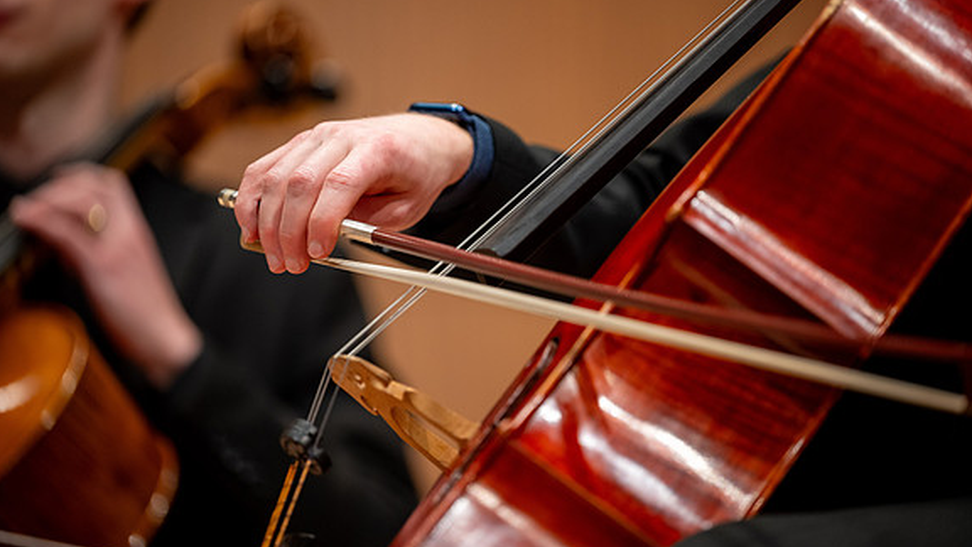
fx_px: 5438
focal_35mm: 211
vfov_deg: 5.8
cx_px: 484
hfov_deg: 10.2
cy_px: 247
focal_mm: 200
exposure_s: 1/200
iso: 1000
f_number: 2.8
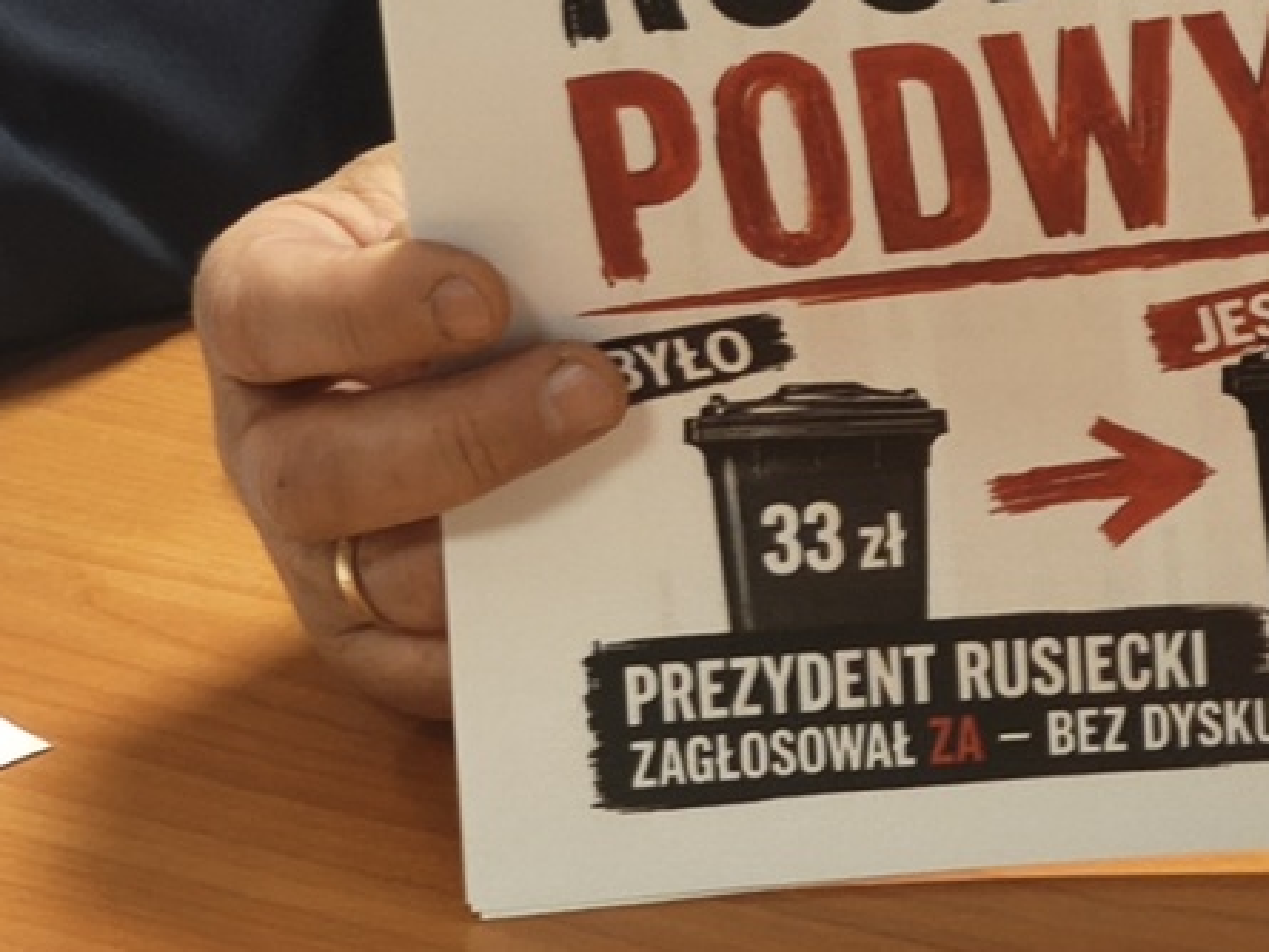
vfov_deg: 5.4
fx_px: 10084
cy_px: 155
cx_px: 1363
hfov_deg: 7.2
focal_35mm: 275
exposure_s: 1/50
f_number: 2
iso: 1250
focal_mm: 8.8
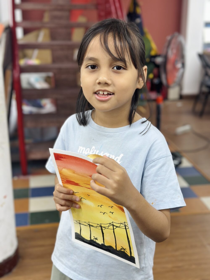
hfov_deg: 30.3
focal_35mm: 48
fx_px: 388
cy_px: 140
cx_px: 105
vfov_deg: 39.7
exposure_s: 1/121
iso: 80
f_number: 1.78
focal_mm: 6.86
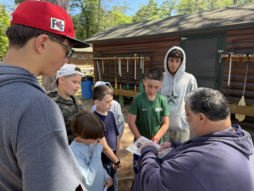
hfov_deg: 71.6
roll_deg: +0.2
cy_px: 96
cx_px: 127
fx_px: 176
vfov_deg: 56.8
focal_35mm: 24
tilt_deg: -11.6
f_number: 1.78
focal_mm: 6.76
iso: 80
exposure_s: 1/715
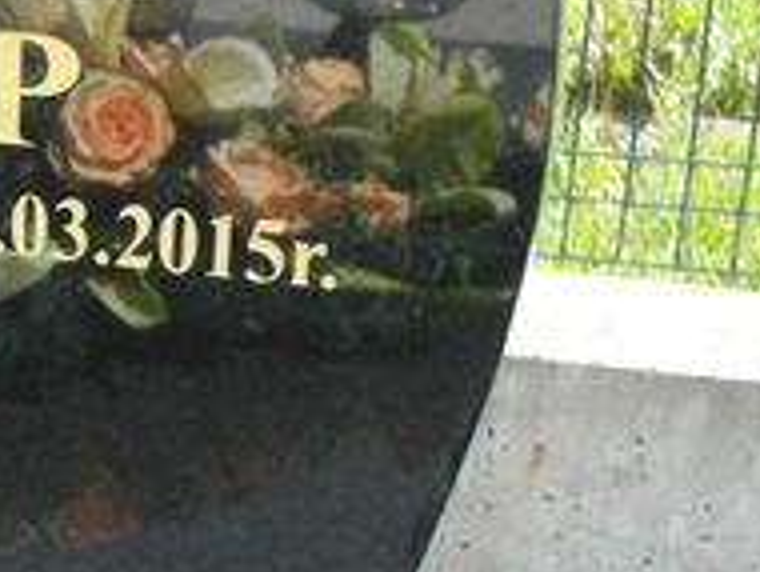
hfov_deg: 15.1
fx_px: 2660
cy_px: 360
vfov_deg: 12.3
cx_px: -368
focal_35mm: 121
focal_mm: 7.8
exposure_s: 1/750
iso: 80
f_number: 2
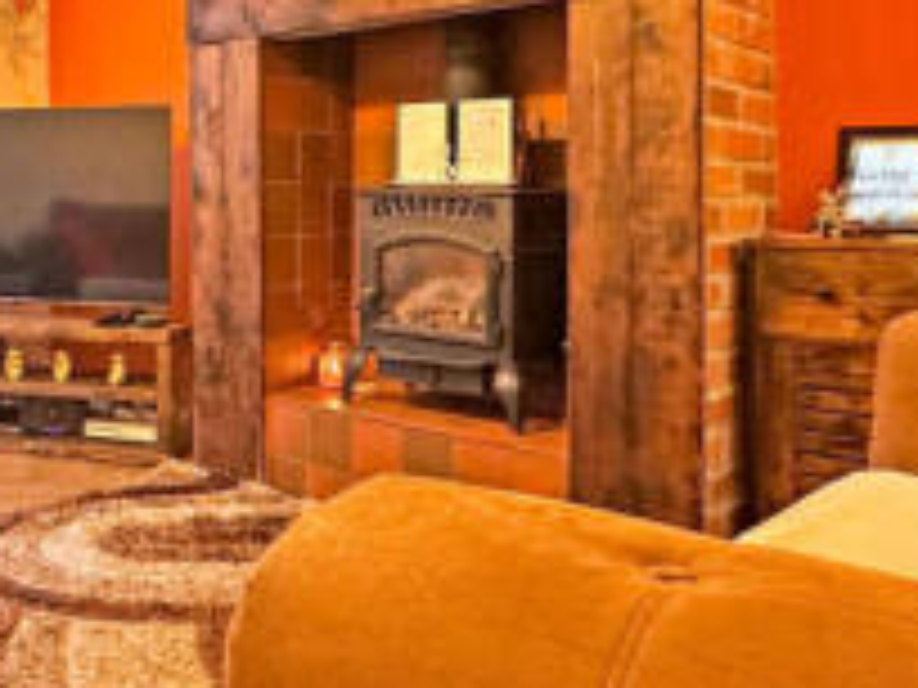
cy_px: 178
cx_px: 173
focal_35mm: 40
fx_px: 1061
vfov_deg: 35.2
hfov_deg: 44.3
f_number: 2.2
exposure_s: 1/50
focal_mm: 2.22
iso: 320
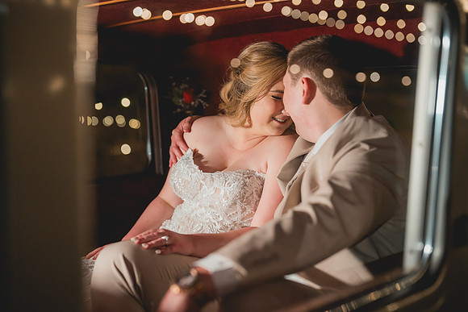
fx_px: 650
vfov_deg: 27.0
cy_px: 156
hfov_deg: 39.6
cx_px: 234
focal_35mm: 50
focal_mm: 50
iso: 1000
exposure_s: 1/100
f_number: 1.8
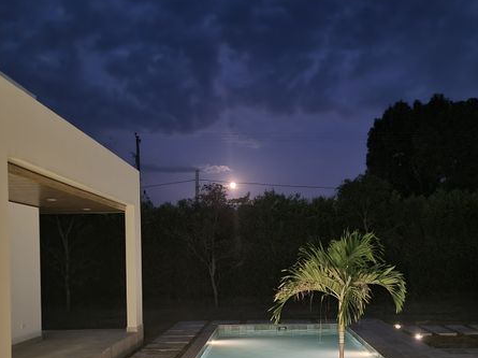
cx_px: 253
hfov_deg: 47.9
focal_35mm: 39
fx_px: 538
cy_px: 262
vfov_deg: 36.0
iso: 1250
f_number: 1.8
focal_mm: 5.4
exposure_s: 1/13
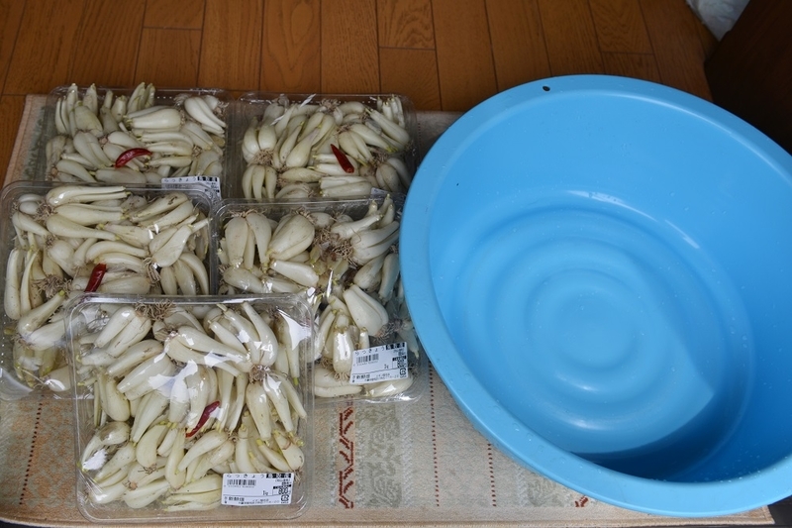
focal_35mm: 35
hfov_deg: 54.4
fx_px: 770
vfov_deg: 37.8
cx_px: 396
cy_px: 264
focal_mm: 35
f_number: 8
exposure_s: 1/250
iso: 250
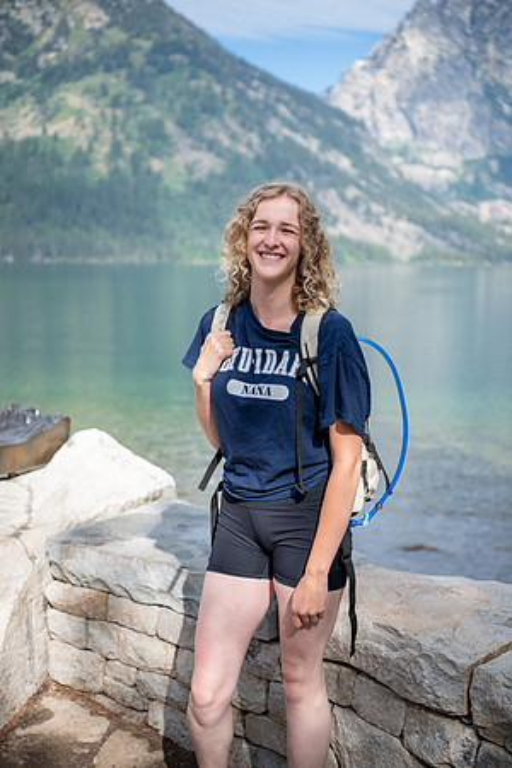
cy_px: 384
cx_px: 256
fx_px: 917
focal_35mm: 43
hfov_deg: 31.2
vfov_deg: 45.4
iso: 125
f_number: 2.8
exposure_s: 1/1600
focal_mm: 43
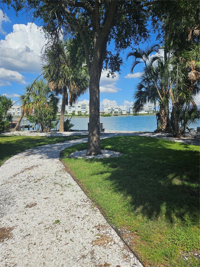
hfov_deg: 58.9
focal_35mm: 23
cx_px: 100
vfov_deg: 73.9
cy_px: 134
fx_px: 177
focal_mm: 5.4
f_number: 1.8
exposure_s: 1/2436
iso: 25
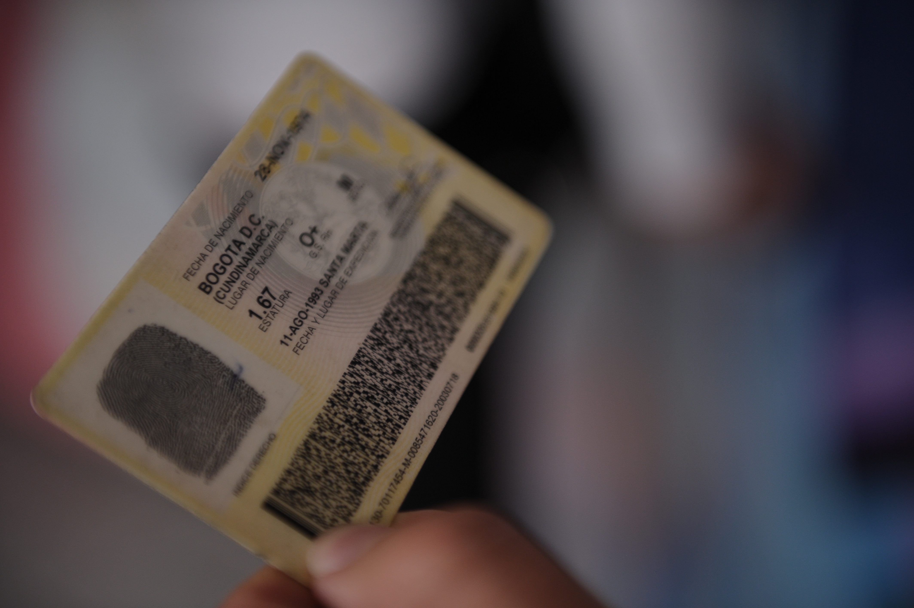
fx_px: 1573
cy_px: 304
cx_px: 457
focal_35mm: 62
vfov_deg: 21.9
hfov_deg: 32.4
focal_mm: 62
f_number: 2.8
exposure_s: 1/125
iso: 800
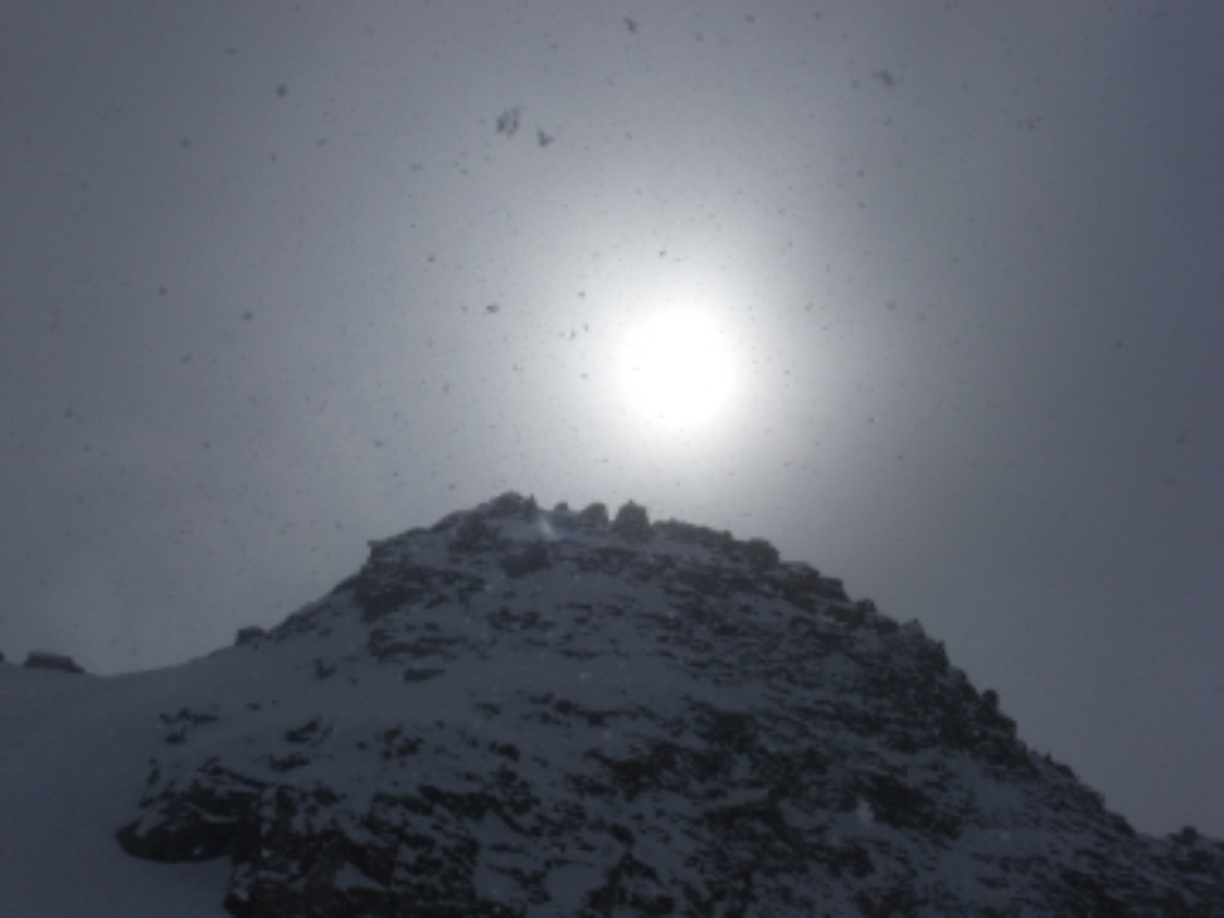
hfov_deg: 36.8
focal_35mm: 52
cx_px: 612
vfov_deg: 28.0
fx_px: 1839
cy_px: 459
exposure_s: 1/4000
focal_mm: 9.4
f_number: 6.3
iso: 100
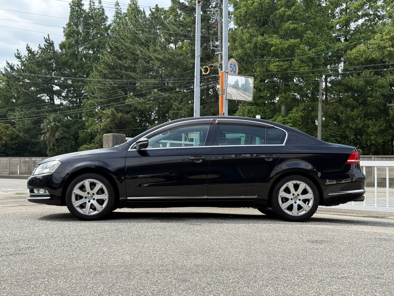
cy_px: 148
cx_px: 197
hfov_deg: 39.7
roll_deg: -0.8
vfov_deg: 30.3
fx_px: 546
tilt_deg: +2.1
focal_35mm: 48
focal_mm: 6.76
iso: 100
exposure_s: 1/1931
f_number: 1.78
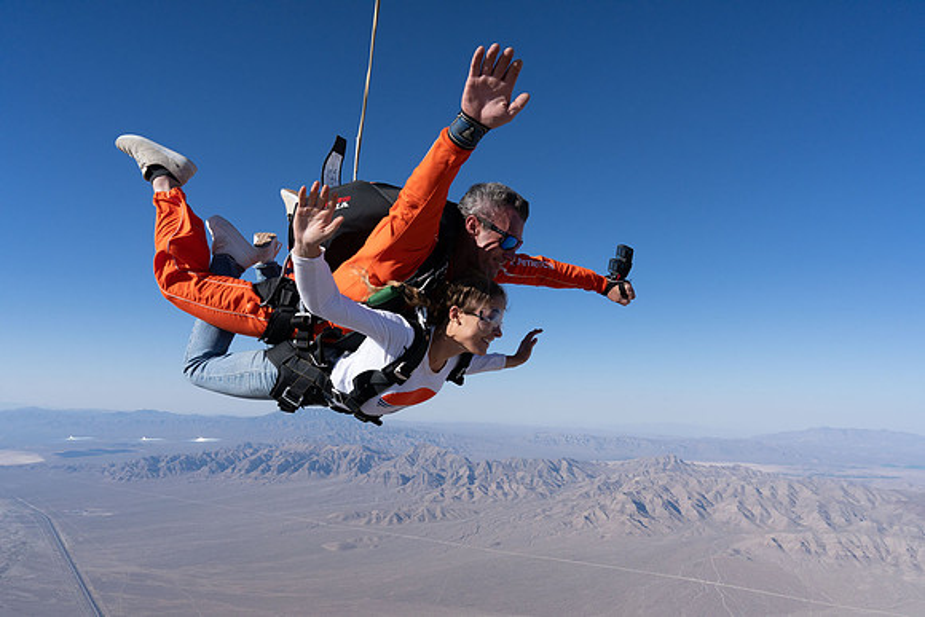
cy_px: 308
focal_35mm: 24
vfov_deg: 53.2
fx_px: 617
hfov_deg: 73.7
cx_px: 462
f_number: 11
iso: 800
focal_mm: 24
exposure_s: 1/2000
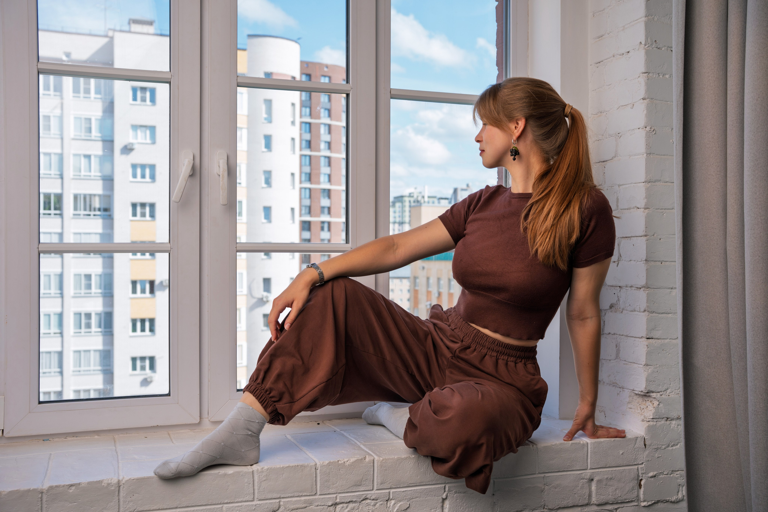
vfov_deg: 35.1
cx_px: 384
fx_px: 811
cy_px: 256
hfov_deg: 50.7
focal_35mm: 38
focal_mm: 38
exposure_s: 1/125
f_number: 5
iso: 100
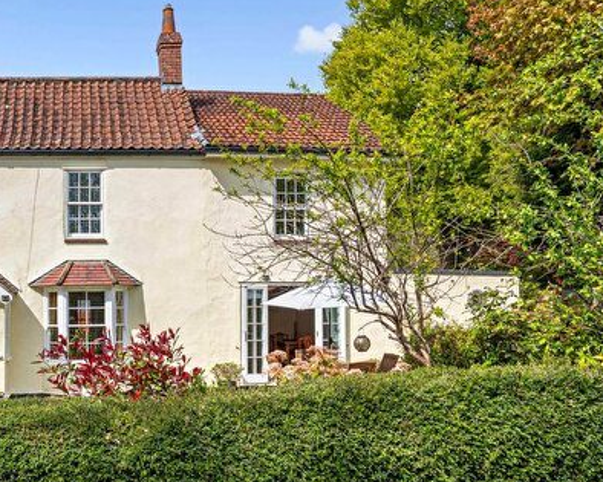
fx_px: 624
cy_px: 270
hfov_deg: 49.0
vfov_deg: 42.1
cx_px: 133
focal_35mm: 35
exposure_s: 1/250
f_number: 8
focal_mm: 21
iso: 160
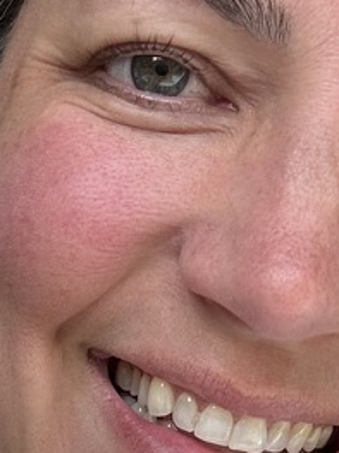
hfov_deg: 12.6
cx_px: 194
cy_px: 611
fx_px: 1529
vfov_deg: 15.9
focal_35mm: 117
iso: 50
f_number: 1.9
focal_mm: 2.69
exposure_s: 1/122
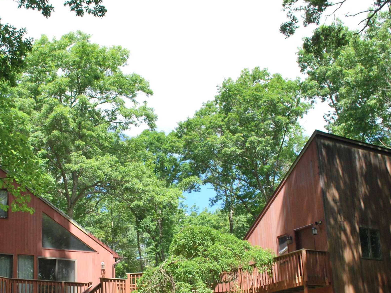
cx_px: 148
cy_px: 234
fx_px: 576
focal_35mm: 51
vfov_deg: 28.0
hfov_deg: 37.3
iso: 100
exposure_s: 1/200
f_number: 5.6
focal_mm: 18
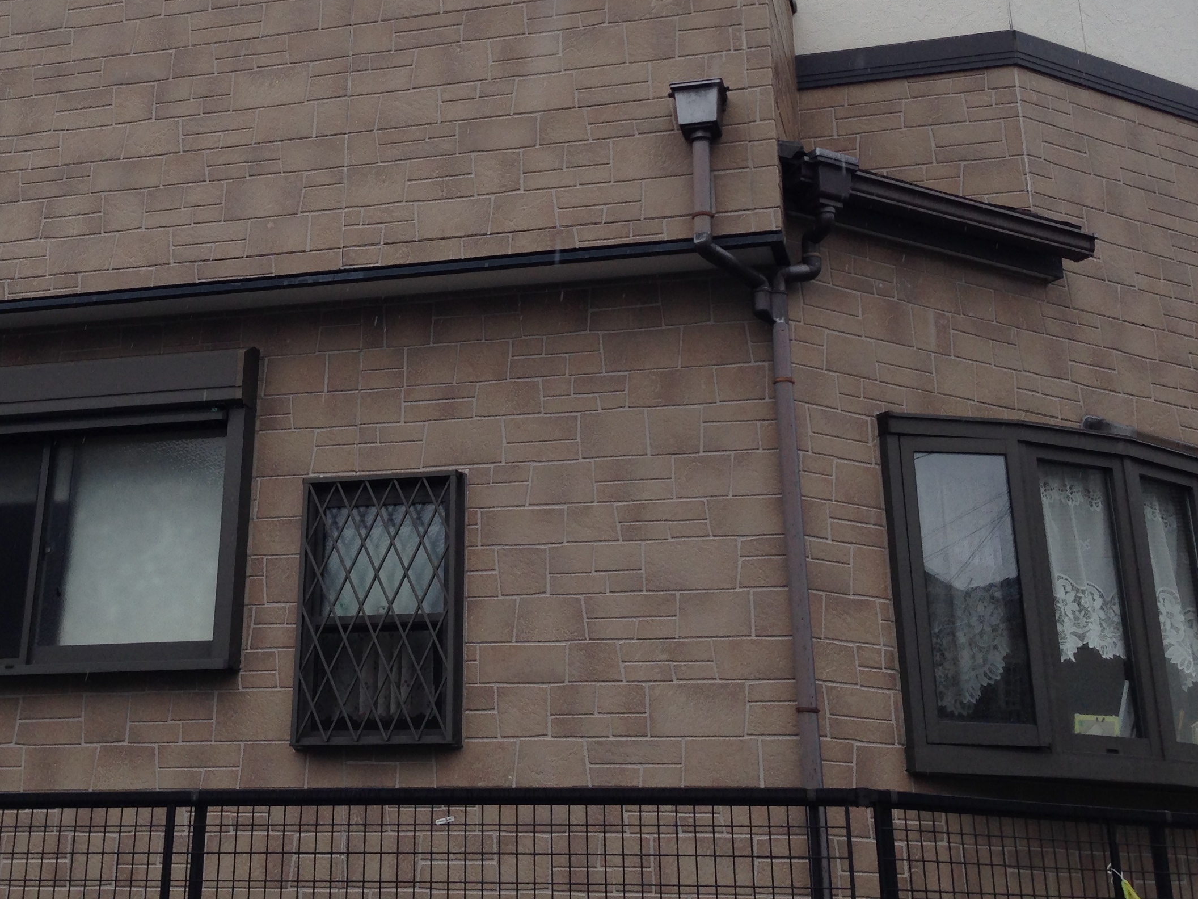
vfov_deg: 28.2
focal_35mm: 51
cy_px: 241
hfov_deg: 37.3
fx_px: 1765
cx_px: 444
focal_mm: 4.12
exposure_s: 1/753
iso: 50
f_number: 2.4
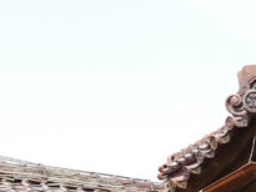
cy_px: 352
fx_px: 1036
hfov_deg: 12.9
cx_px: 448
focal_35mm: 140
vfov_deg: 10.0
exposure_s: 1/250
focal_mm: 14
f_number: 5
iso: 100
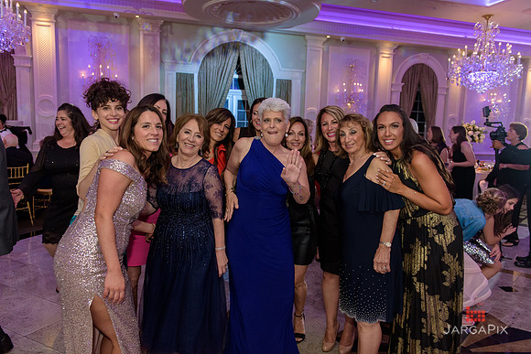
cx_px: 266
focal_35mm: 28
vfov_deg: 46.4
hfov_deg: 65.5
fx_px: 413
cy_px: 177
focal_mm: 28
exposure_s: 1/125
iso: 1600
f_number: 3.2
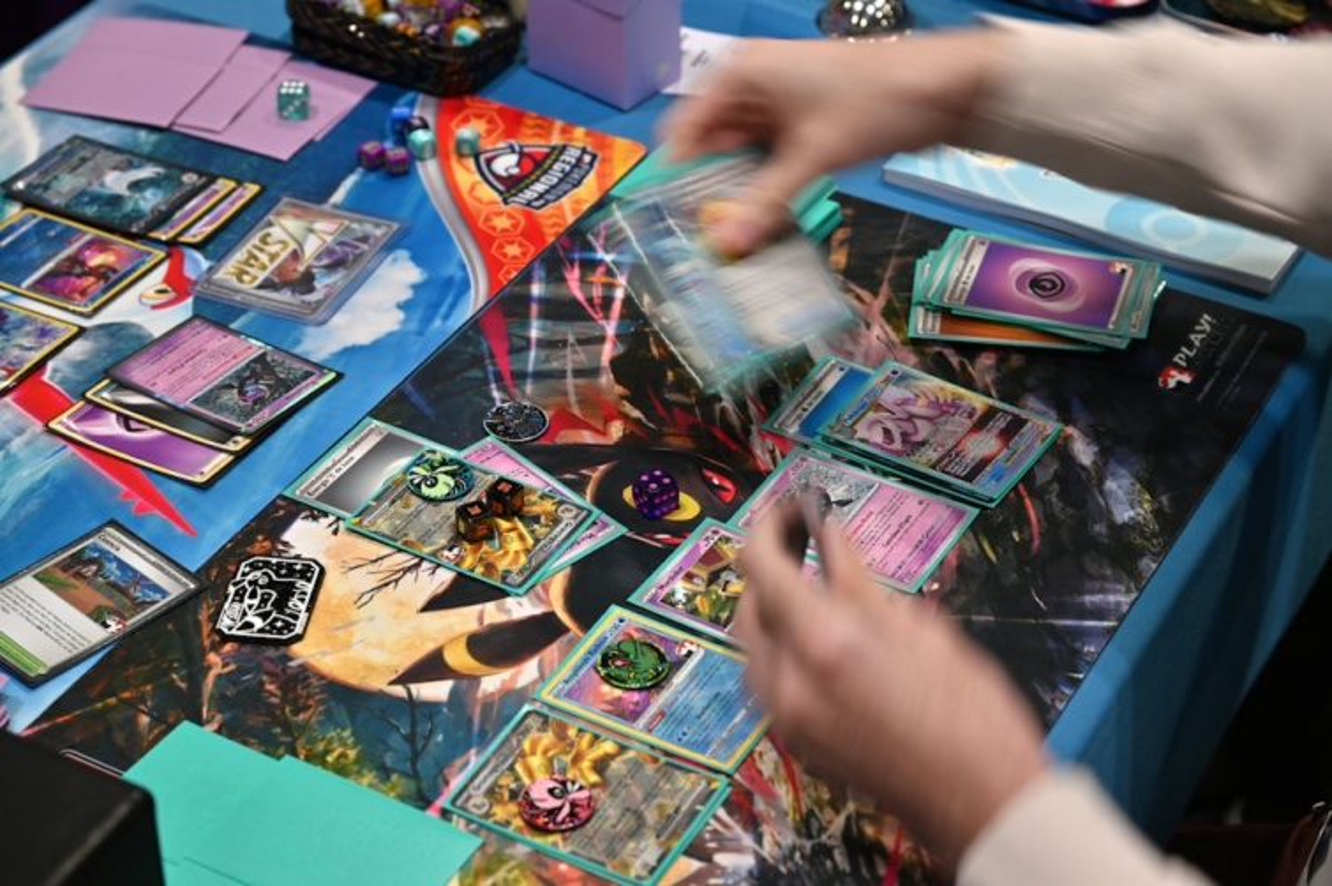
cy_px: 443
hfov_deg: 28.5
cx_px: 666
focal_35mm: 71
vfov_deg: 19.2
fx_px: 2625
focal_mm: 71
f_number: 5.6
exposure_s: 1/20
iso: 320
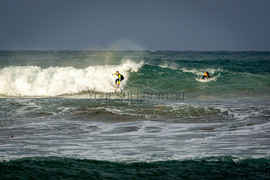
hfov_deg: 6.6
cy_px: 90
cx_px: 135
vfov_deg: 4.4
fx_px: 2345
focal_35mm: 313
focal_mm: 200
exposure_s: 1/640
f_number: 5.6
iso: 200
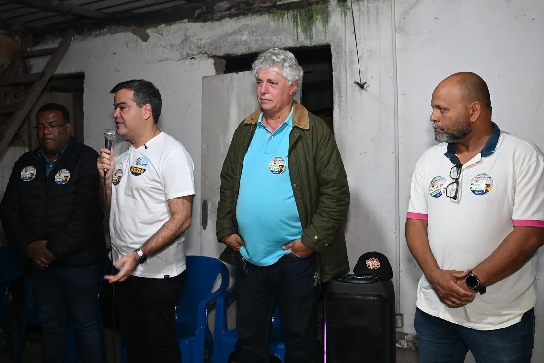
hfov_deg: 51.9
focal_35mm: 37
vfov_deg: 36.0
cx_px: 259
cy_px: 180
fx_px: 559
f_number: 4
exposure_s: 1/200
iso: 1600
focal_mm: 35
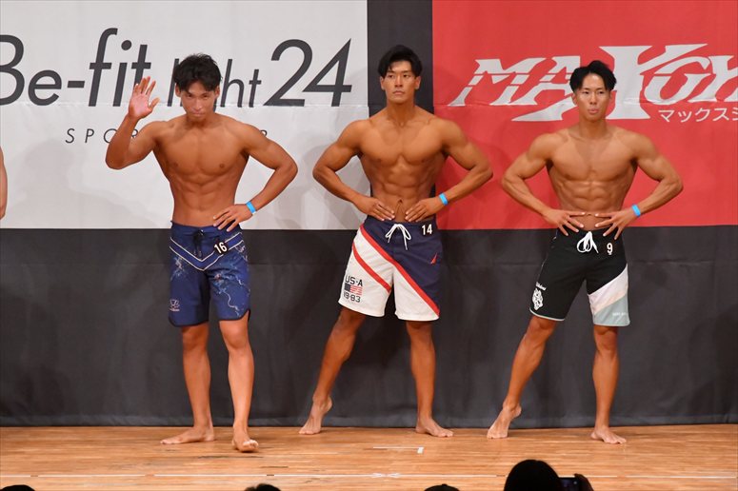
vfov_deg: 5.1
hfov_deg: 7.6
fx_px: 5532
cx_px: 369
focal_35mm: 270
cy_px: 246
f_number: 5.6
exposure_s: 1/400
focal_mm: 180
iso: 10000
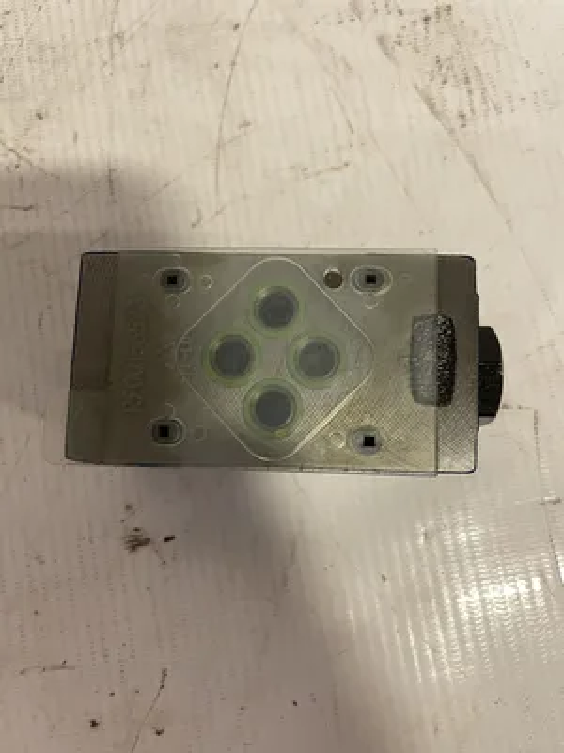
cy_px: 376
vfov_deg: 67.3
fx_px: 565
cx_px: 282
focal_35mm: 26
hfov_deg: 53.1
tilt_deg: -82.5
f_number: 1.6
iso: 200
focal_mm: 4.2
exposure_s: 1/60
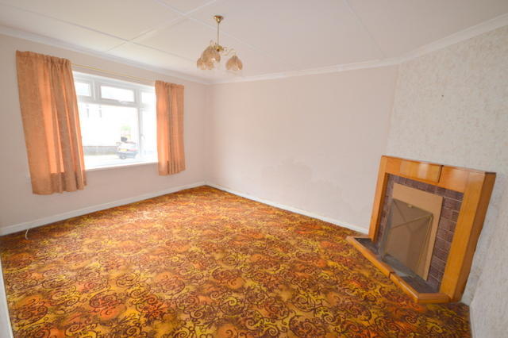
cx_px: 254
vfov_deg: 77.3
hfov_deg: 100.4
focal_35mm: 15
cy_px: 169
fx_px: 212
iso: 400
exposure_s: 1/80
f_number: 4
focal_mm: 10
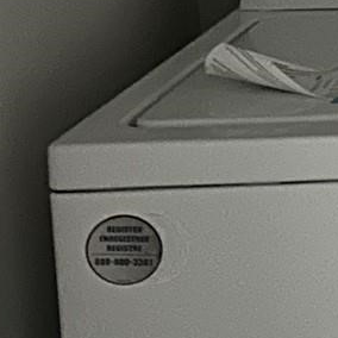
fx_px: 1690
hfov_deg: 9.0
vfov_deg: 11.1
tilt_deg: -7.4
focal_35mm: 153
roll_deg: -1.4
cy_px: -111
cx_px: 1057
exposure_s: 1/19
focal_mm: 6.86
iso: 2000
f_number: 1.78
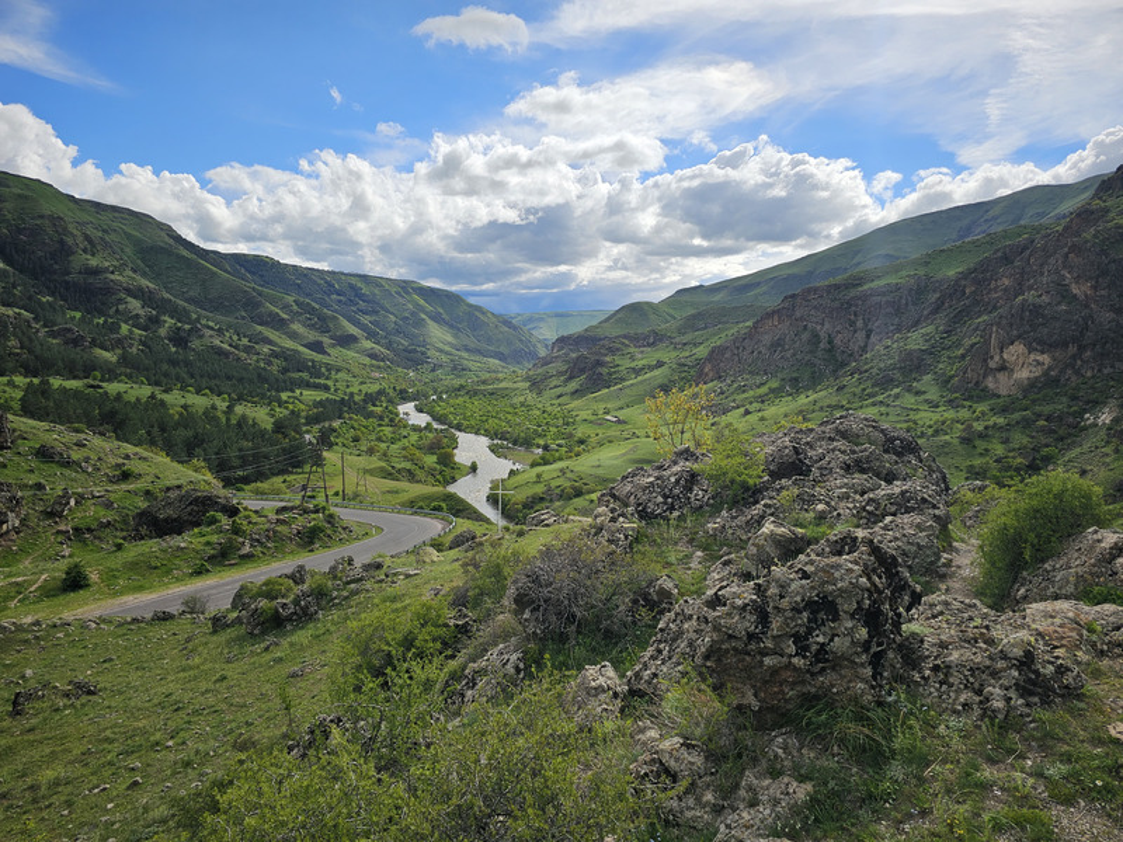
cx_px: 562
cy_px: 421
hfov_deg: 73.9
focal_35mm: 23
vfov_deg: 58.9
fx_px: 746
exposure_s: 1/1212
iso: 10
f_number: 1.7
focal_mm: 6.3
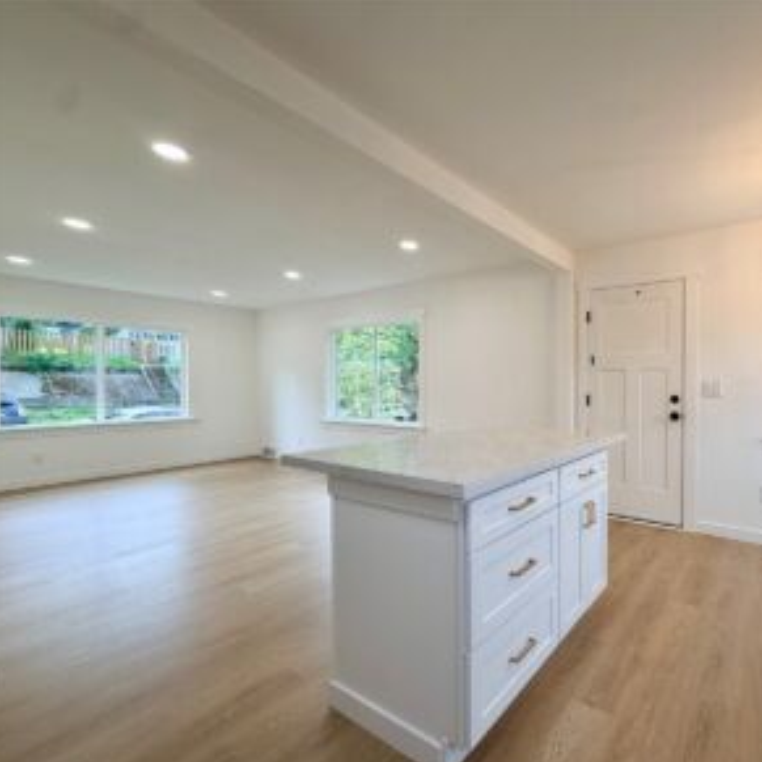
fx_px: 423
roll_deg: -0.1
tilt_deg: +1.1
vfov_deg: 84.0
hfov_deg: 81.2
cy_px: 390
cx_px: 508
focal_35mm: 17
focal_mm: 2.22
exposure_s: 1/120
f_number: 2.2
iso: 64
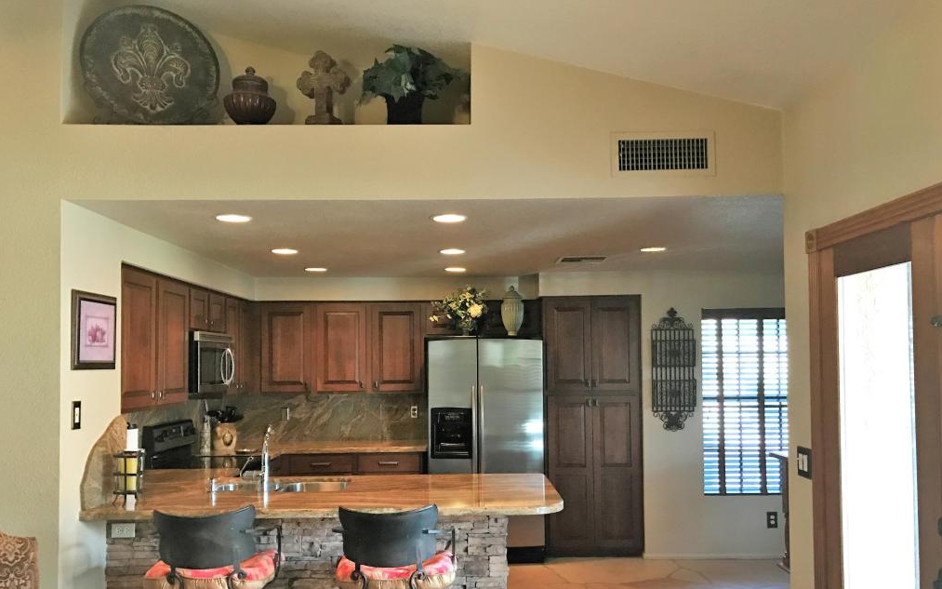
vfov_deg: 41.7
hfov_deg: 62.9
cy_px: 343
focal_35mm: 30
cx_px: 474
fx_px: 770
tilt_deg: +0.5
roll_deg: +1.3
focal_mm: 3.99
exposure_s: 1/15
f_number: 1.8
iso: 100
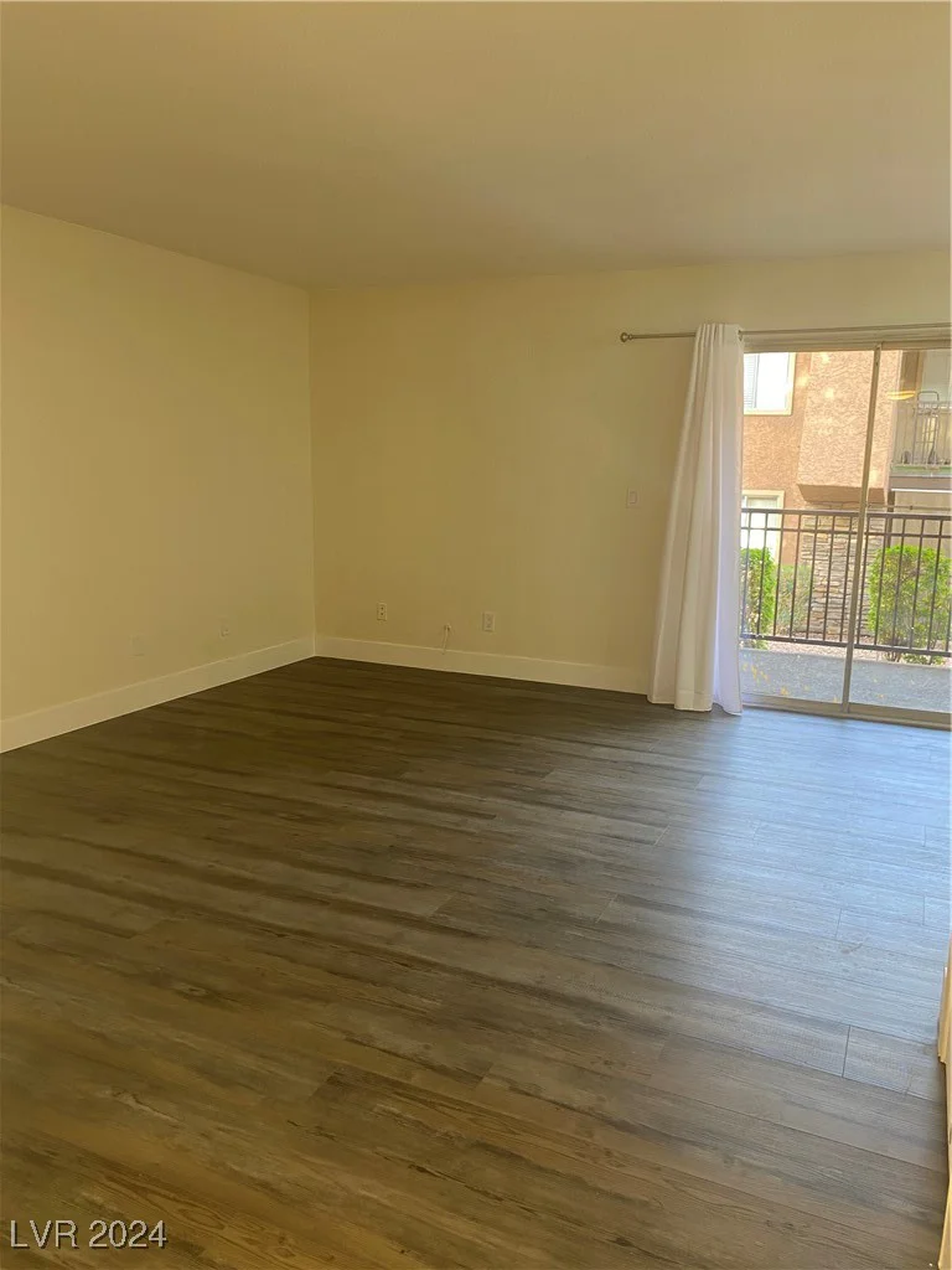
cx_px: 476
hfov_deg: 53.1
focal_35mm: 26
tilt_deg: -10.5
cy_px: 635
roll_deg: -0.3
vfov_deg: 67.3
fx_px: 953
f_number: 1.8
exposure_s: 1/60
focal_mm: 4.25
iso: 80
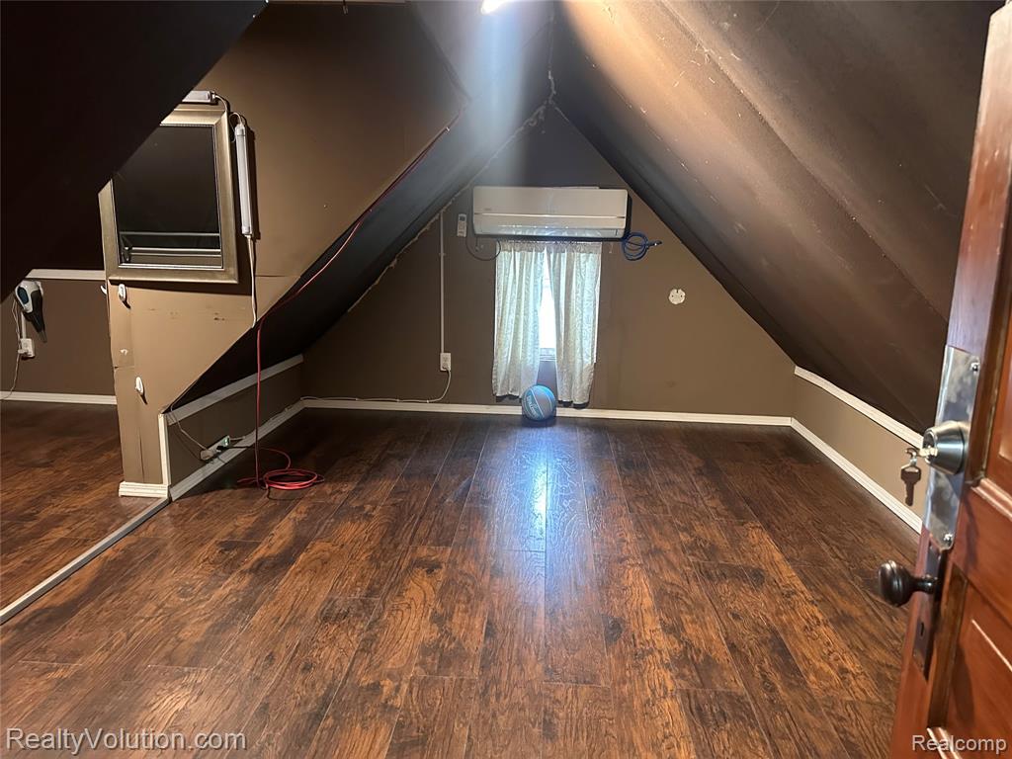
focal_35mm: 24
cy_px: 380
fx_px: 702
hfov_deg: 71.6
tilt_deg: -11.1
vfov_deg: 56.8
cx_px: 506
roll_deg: -1.5
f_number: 1.78
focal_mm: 6.86
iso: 800
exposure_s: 1/40
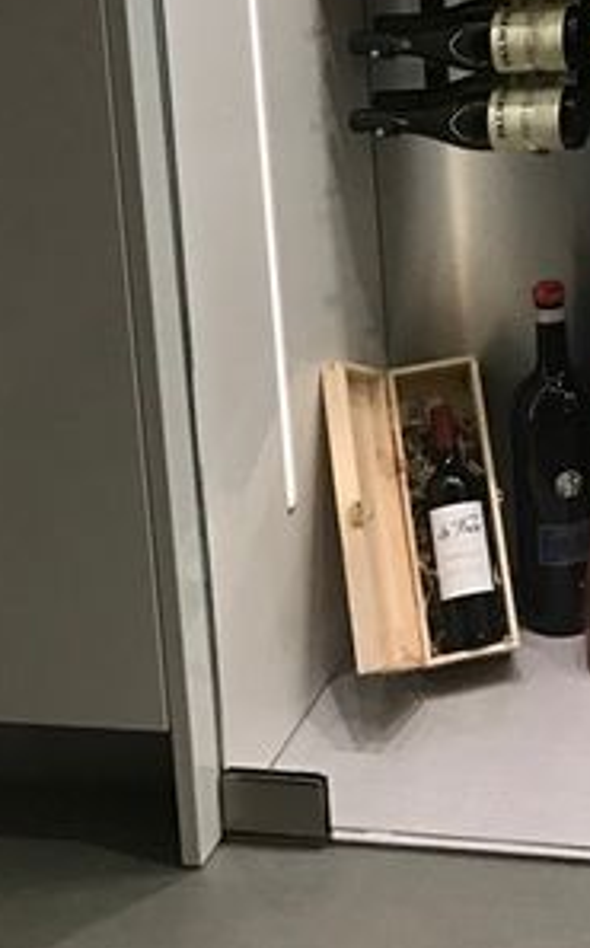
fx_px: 2063
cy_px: -153
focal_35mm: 80
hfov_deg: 15.3
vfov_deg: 23.8
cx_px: 832
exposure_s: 1/15
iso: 50
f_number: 1.8
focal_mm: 3.99
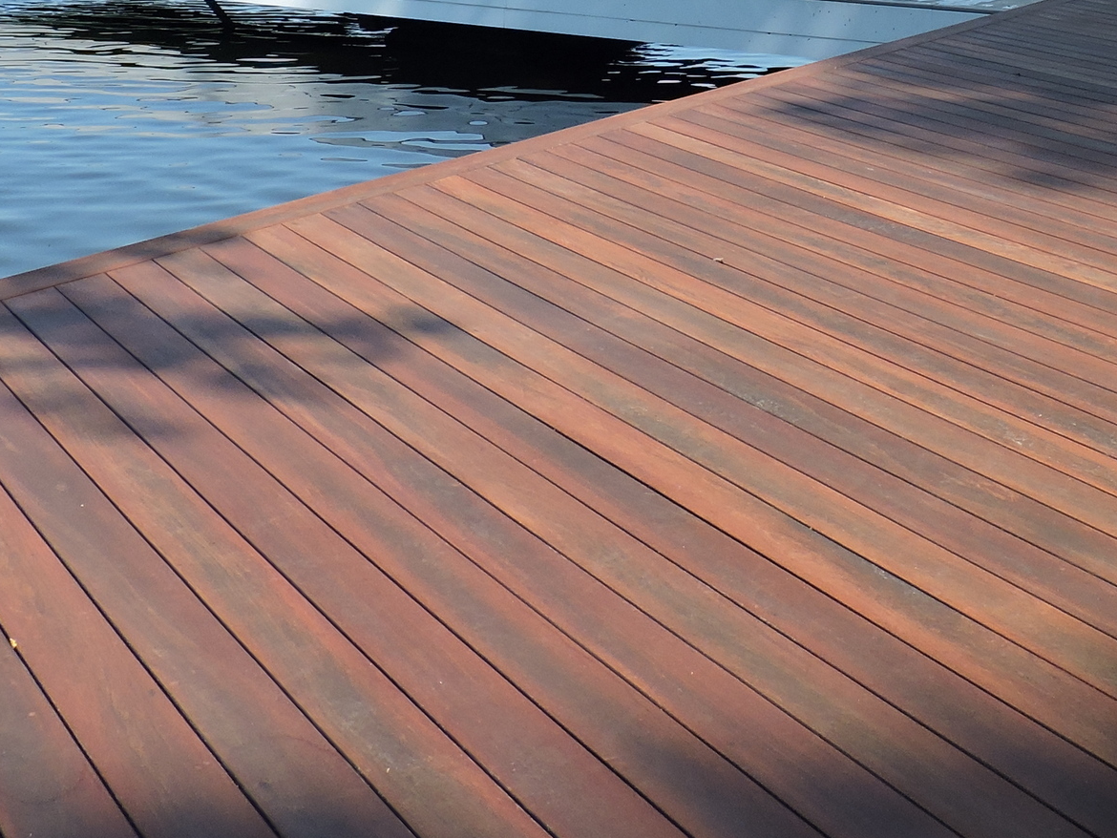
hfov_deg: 30.4
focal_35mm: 63
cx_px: 783
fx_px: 2033
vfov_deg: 22.2
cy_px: -46
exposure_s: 1/800
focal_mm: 4.3
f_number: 3
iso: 100
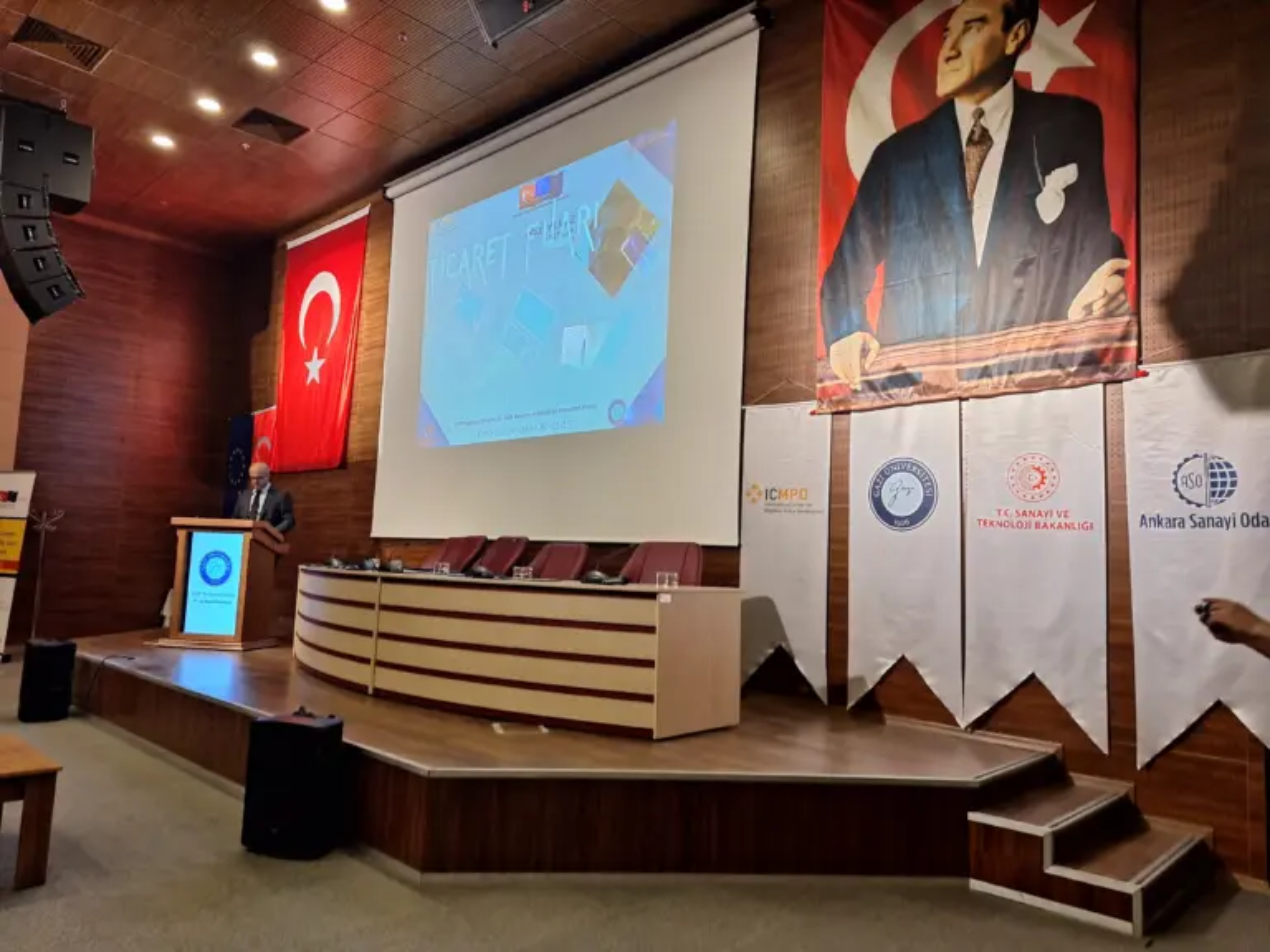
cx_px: 635
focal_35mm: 23
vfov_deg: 58.9
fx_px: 844
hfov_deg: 73.9
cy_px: 476
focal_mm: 5.54
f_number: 1.8
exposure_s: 1/50
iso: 80
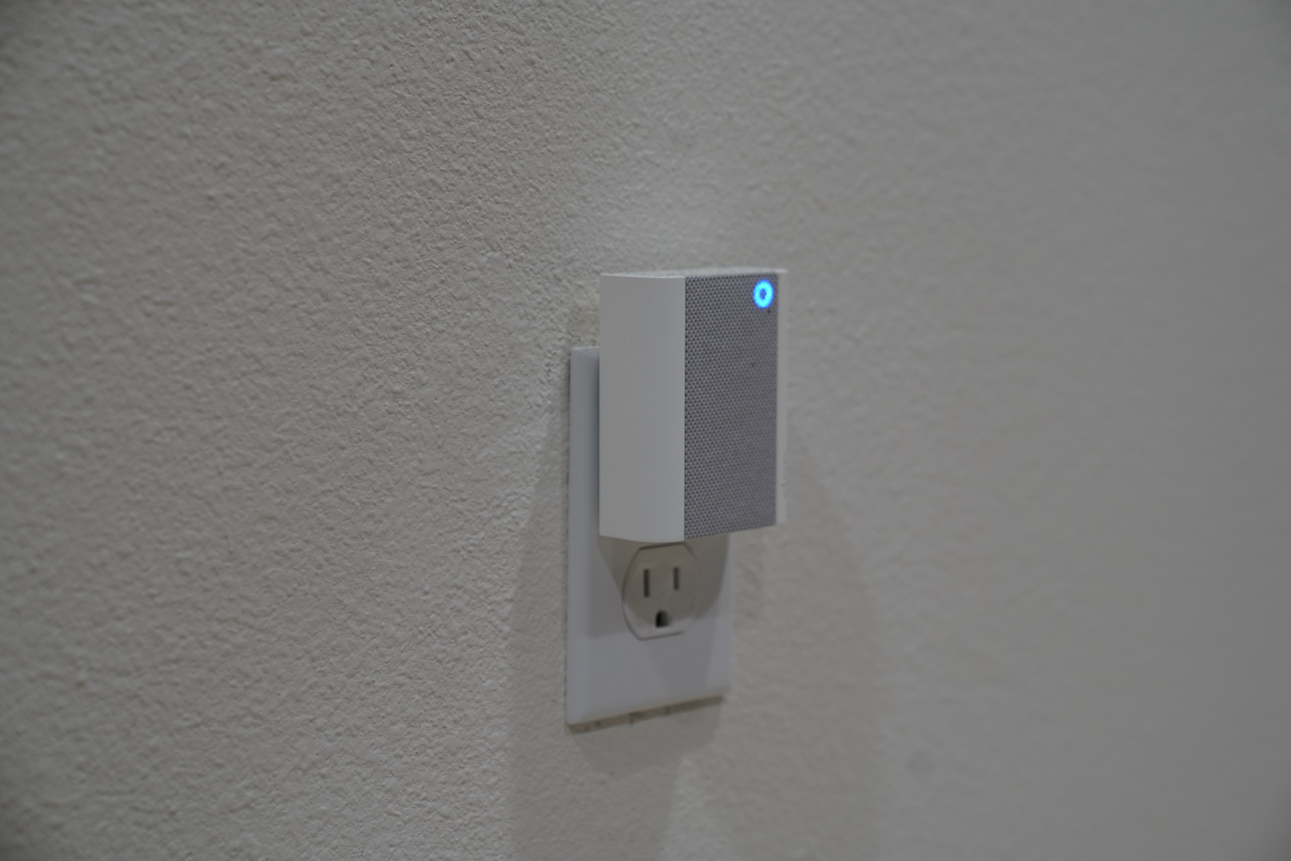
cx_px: 646
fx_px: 2438
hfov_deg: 29.7
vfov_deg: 20.0
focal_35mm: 68
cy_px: 430
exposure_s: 1/160
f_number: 4
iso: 1000
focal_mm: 68
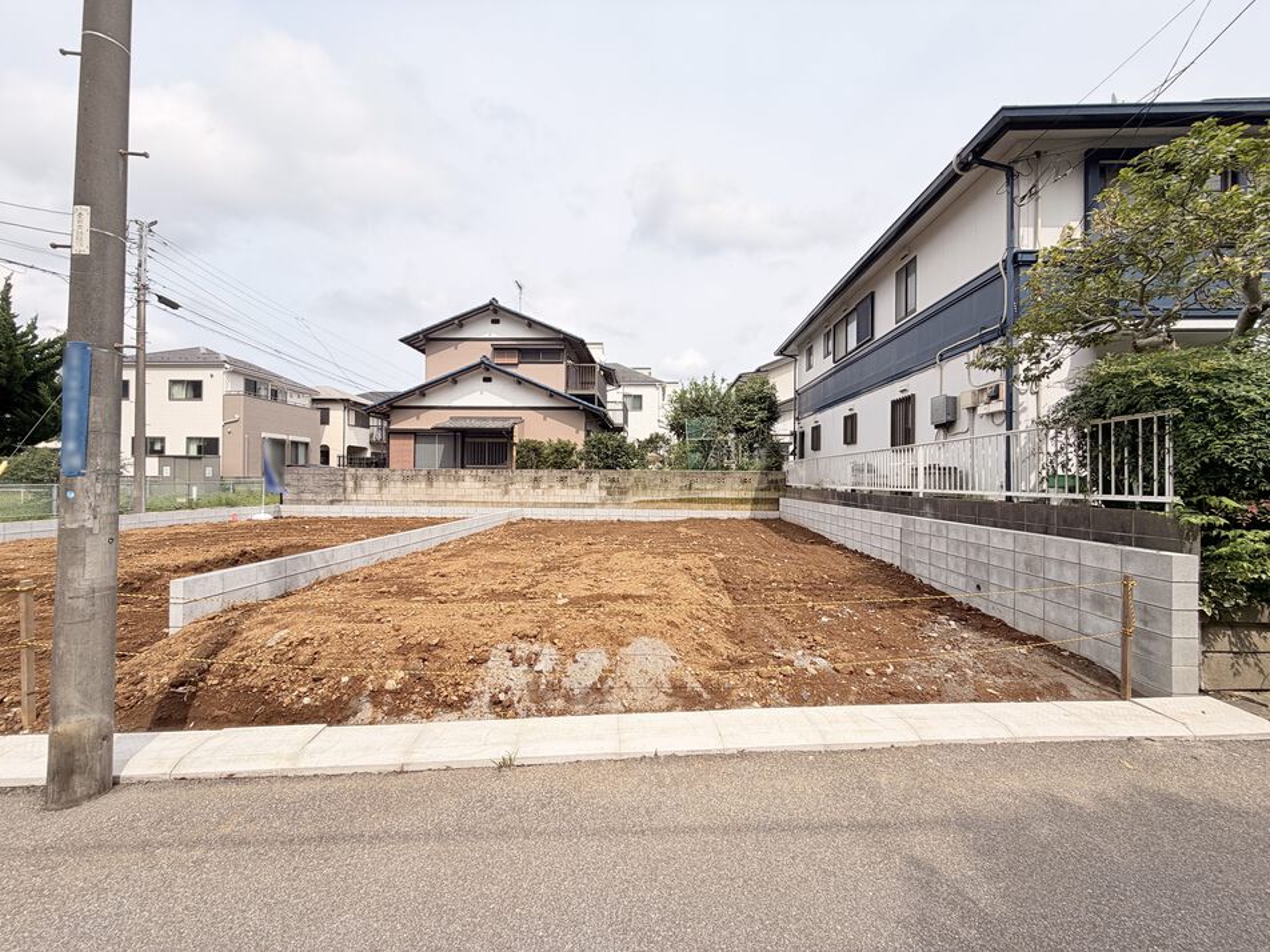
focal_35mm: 14
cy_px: 476
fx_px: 514
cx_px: 635
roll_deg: +0.4
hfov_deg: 102.1
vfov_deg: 85.7
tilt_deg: +1.4
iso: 20
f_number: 2.2
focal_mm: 2.22
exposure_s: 1/1235
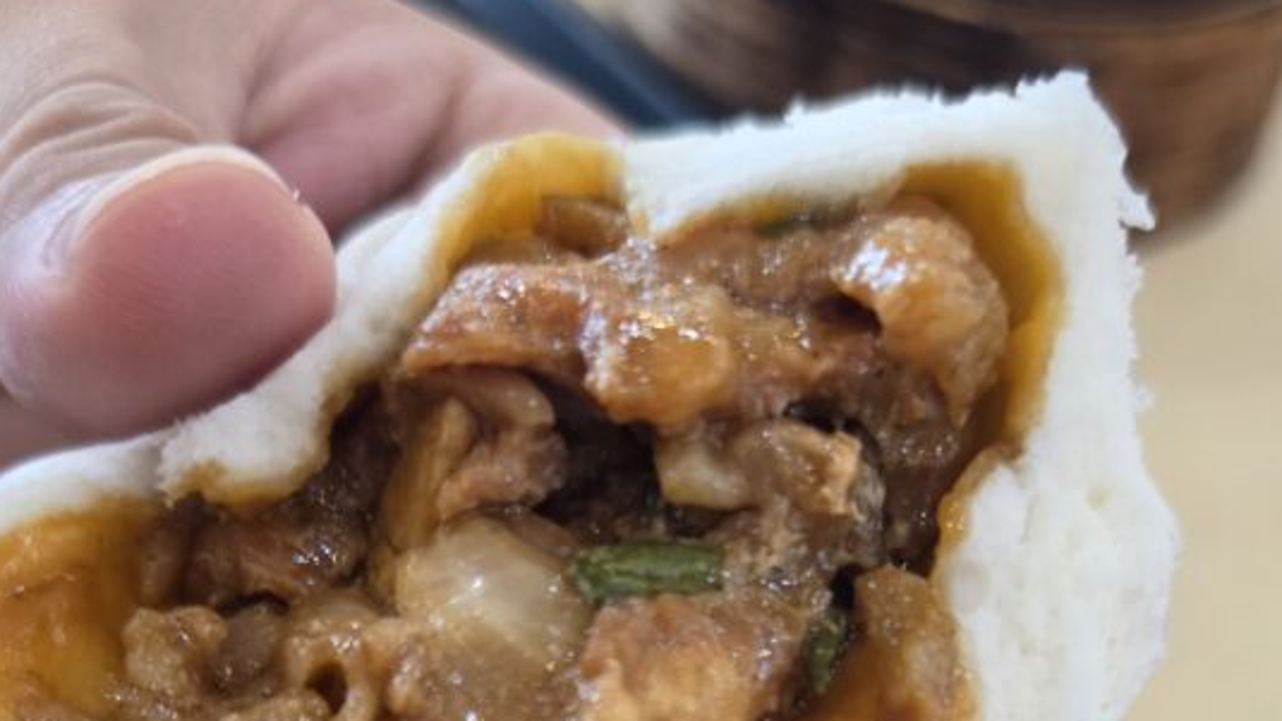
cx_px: 714
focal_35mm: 48
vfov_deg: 22.1
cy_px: 968
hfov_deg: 42.8
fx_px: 1632
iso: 125
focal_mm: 6.5
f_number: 1.4
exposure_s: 1/100
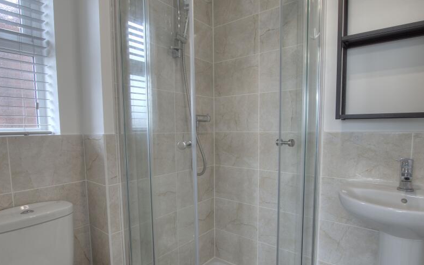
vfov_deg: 59.5
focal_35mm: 20
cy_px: 147
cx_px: 219
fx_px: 231
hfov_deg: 85.0
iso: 400
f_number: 8
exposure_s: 1/15
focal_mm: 10
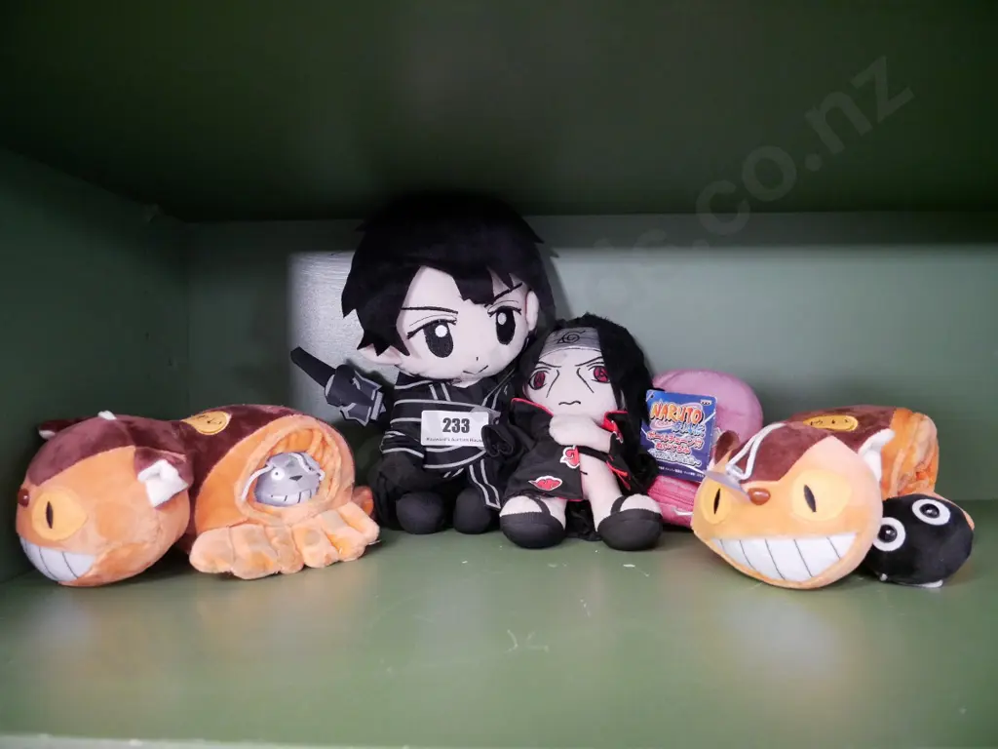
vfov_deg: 56.8
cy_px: 374
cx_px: 499
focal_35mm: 24
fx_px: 692
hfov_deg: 71.6
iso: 3200
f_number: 3.5
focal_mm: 12
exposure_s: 1/40
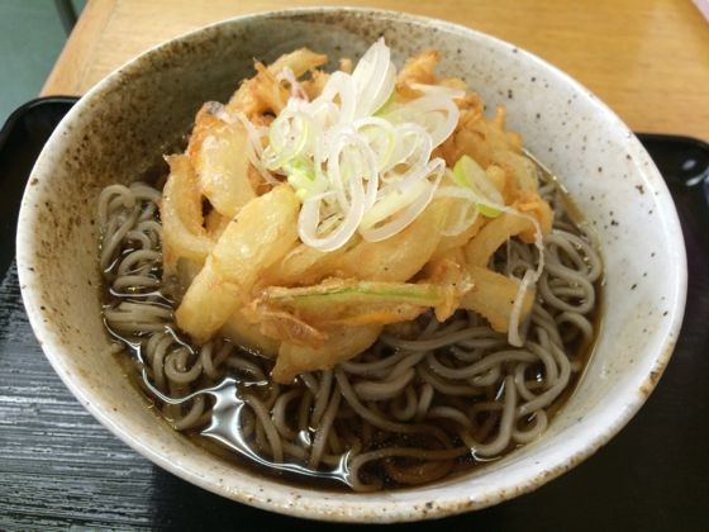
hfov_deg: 61.7
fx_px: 594
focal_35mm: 29
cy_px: 266
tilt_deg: -53.4
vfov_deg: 48.2
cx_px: 354
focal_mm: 4.15
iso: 64
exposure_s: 1/33
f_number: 2.2
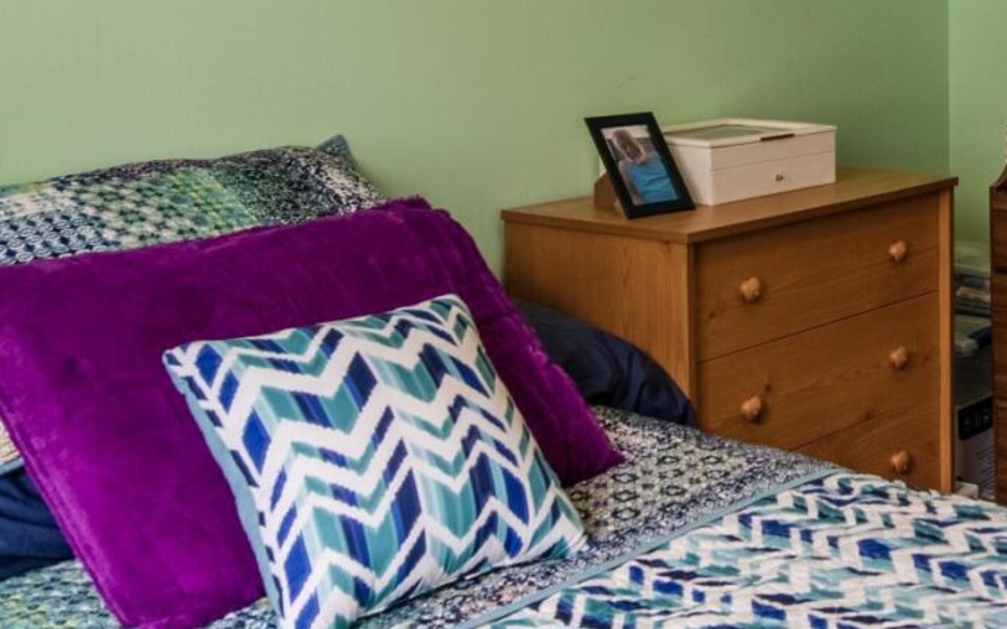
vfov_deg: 22.0
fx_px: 1564
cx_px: 973
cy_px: 15
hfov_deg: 33.1
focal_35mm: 57
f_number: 7.1
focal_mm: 15
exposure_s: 1/125
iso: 640
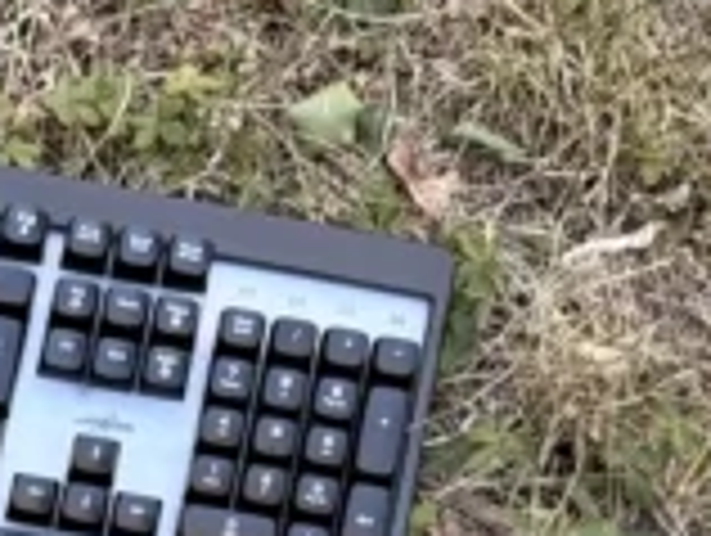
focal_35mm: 126
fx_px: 2592
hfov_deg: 15.1
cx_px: -122
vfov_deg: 10.9
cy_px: 1013
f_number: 1.6
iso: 40
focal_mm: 5.96
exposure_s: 1/173
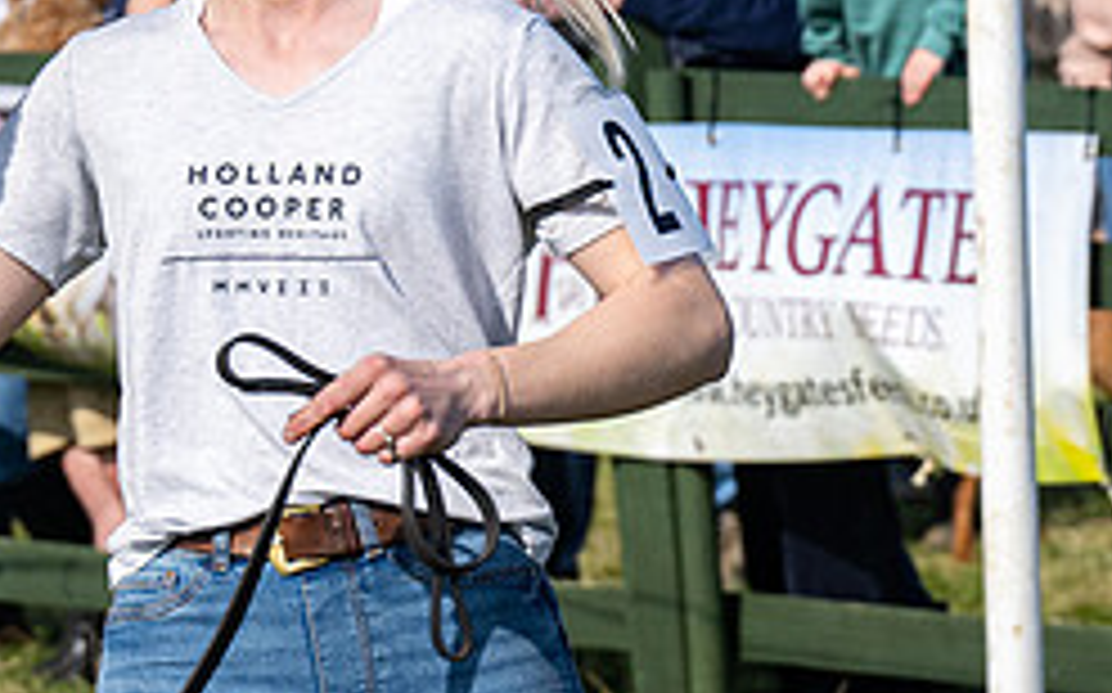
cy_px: -93
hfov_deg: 5.3
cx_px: 27
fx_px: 11963
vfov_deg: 3.3
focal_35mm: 395
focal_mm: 82
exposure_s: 1/4000
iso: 200
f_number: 4
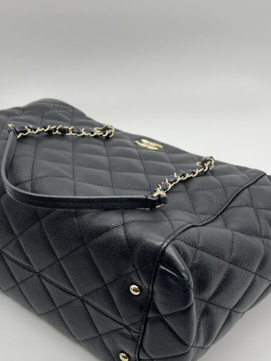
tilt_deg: -41.3
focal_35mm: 44
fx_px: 459
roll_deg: +3.0
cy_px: 196
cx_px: 112
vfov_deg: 42.9
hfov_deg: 32.8
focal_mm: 5.7
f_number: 1.5
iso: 40
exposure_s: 1/100
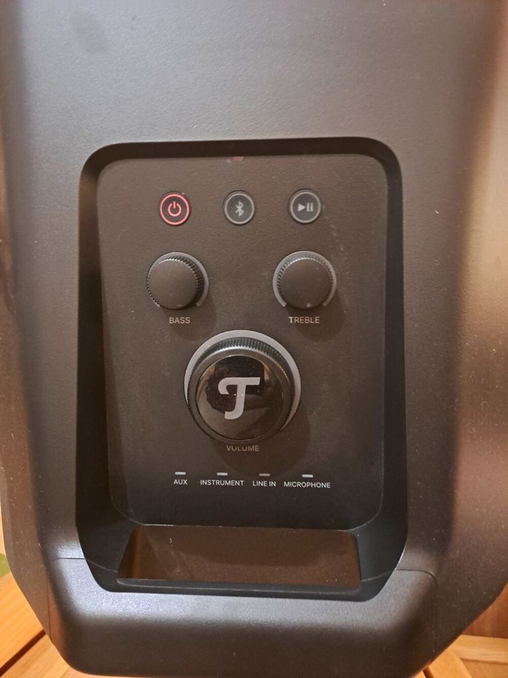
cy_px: 339
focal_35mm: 25
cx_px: 254
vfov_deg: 69.4
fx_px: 489
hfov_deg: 54.9
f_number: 1.8
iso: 1000
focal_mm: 4.65
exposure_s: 1/13
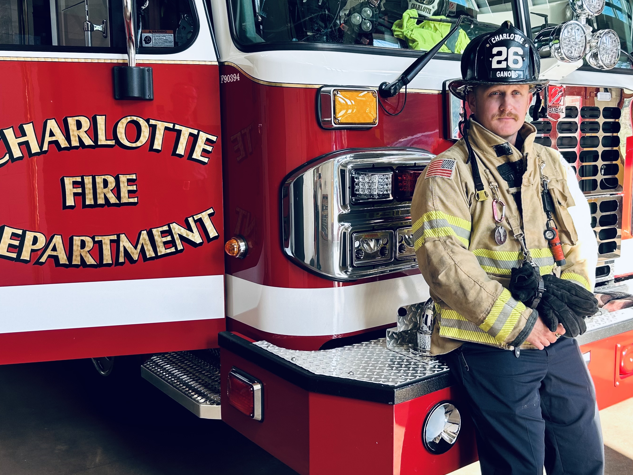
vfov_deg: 36.7
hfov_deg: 47.5
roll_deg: +0.3
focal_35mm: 39
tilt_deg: -5.9
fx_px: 713
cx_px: 386
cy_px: 199
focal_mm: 5.7
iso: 40
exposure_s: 1/121
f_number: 1.5
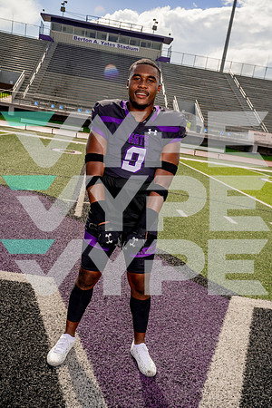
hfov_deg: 35.1
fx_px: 431
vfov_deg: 50.7
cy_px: 204
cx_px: 136
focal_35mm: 38
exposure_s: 1/250
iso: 100
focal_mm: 38
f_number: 10
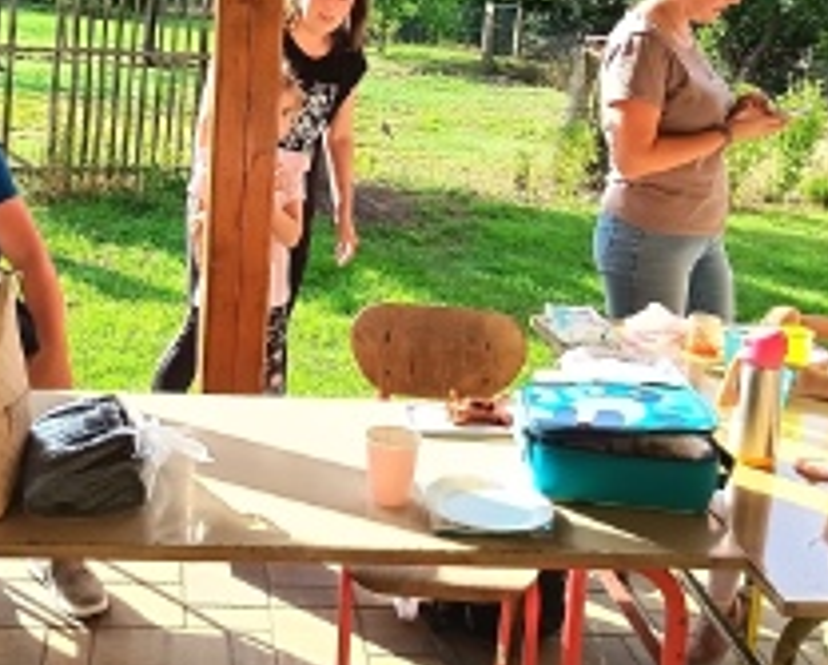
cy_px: 131
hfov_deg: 34.4
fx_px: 1325
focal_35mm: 54
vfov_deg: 27.6
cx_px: 287
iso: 510
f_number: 1.75
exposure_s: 1/600
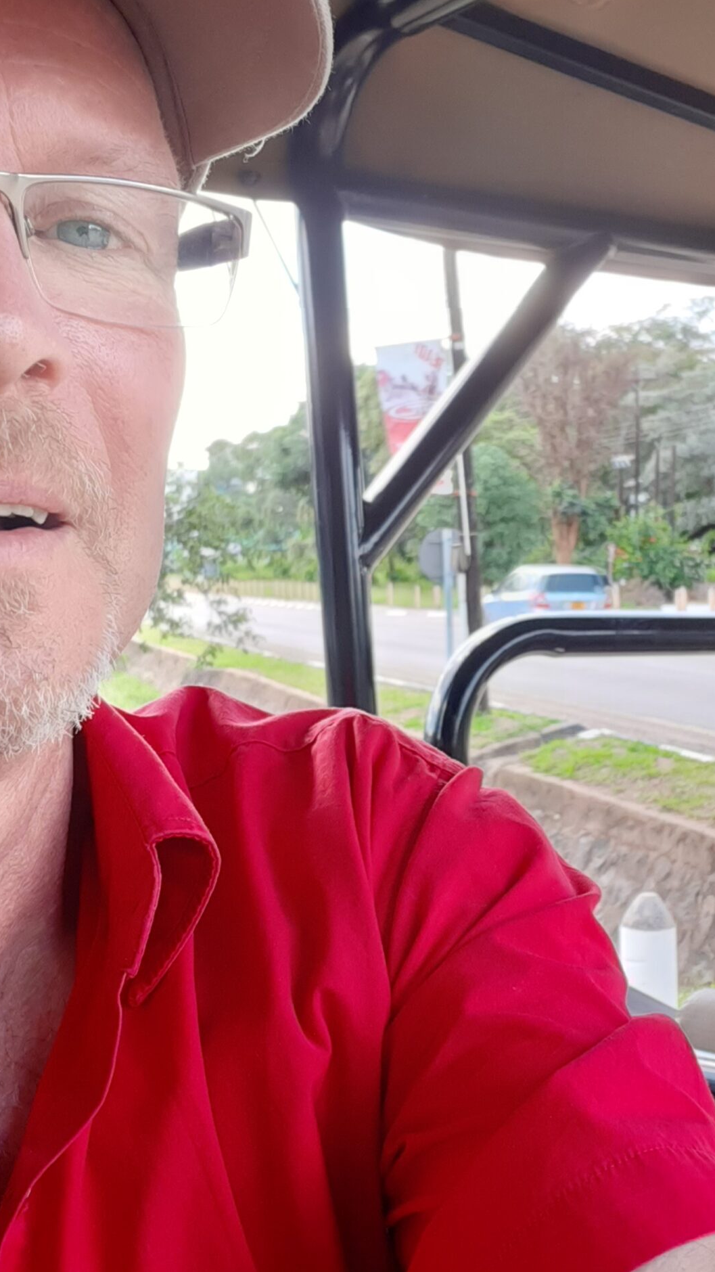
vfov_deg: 44.6
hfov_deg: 25.8
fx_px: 1551
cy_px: 625
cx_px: 501
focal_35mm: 46
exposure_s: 1/100
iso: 80
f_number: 2
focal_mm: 3.75
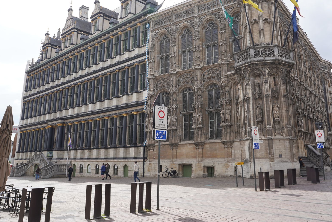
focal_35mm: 31
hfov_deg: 60.0
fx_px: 286
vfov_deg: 42.0
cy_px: 82
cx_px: 191
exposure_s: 1/100
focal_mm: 24
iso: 100
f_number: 11
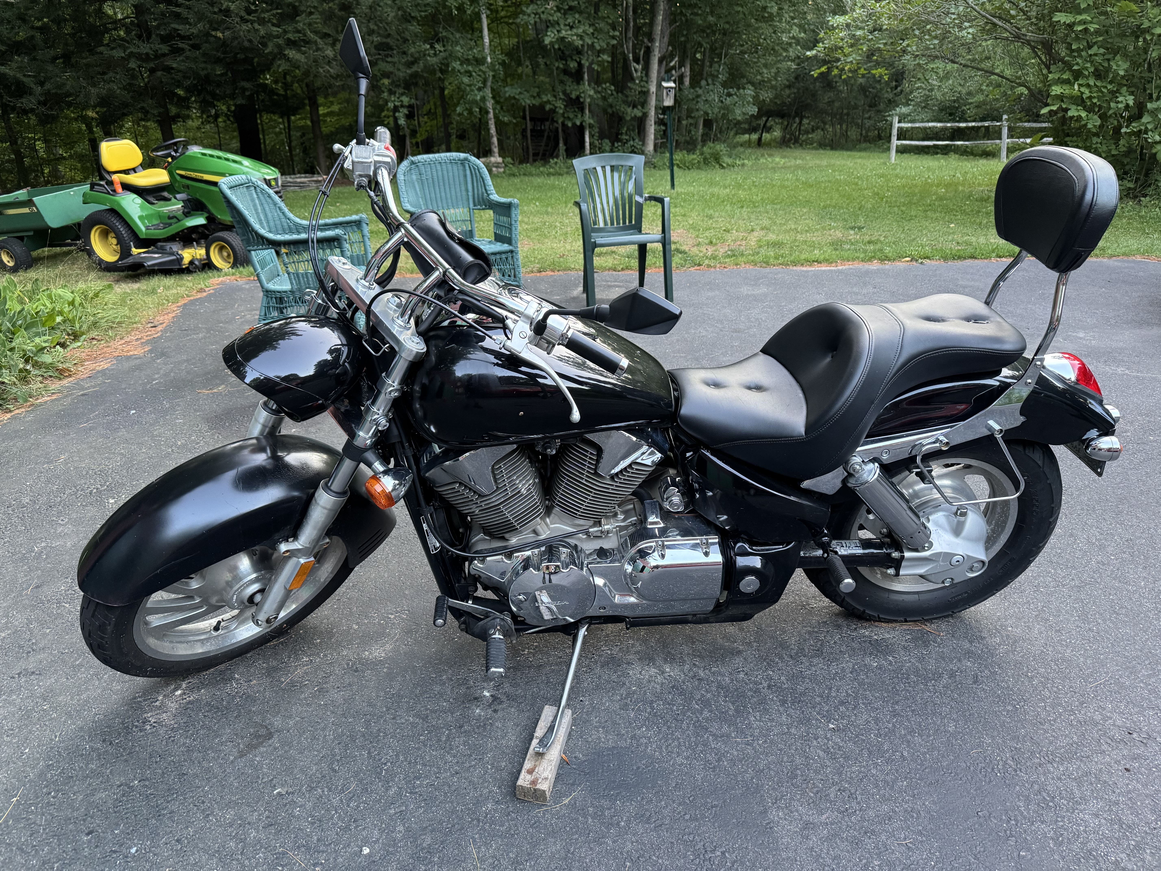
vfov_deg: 56.8
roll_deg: +2.2
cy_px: 436
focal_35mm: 24
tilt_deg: -25.0
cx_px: 580
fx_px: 805
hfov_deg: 71.6
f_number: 1.78
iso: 400
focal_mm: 6.76
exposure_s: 1/60
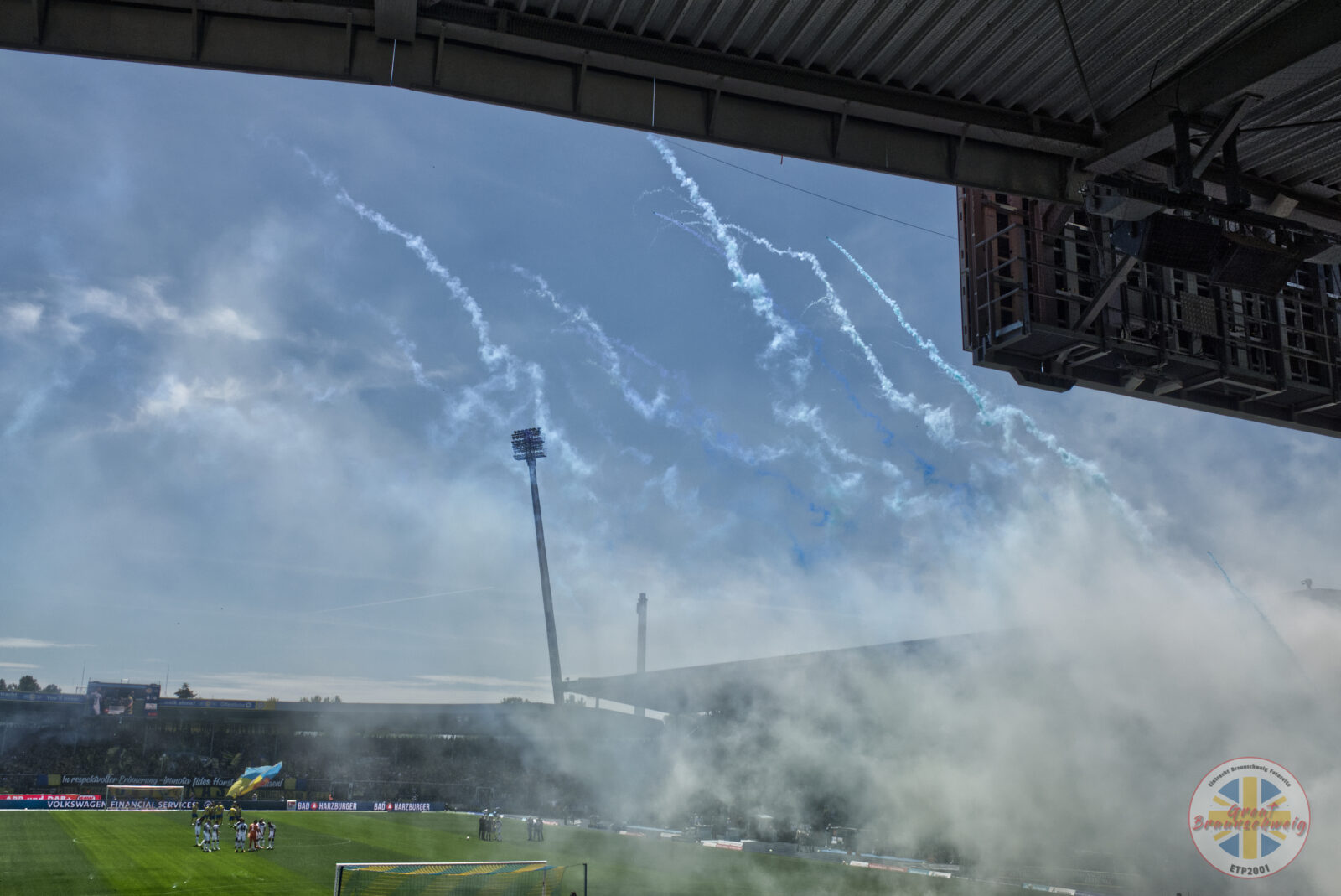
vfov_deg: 40.0
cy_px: 448
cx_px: 670
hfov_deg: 57.2
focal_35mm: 33
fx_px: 1230
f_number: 8
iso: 200
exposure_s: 1/1000
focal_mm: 12
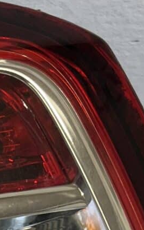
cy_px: 420
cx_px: -140
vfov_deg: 11.6
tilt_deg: -47.6
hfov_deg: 7.6
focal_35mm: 166
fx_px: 1041
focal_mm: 5.1
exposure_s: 1/100
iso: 100
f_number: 1.6
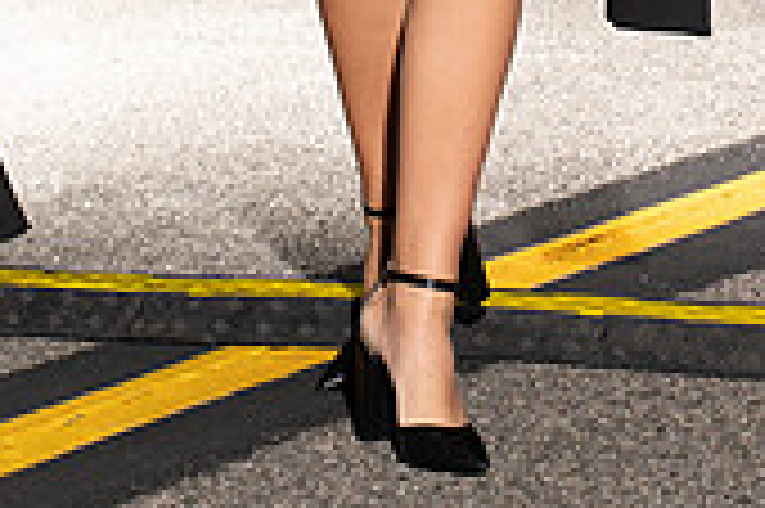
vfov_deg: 5.0
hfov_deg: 7.6
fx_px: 5732
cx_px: 412
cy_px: -481
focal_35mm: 270
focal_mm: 102
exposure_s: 1/200
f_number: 6.3
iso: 1000
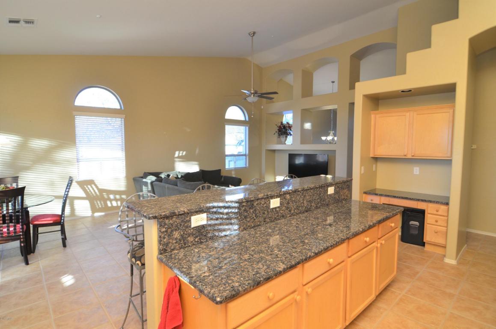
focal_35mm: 20
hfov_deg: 85.5
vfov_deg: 63.0
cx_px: 248
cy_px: 164
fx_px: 268
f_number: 4
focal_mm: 13
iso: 500
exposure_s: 1/60
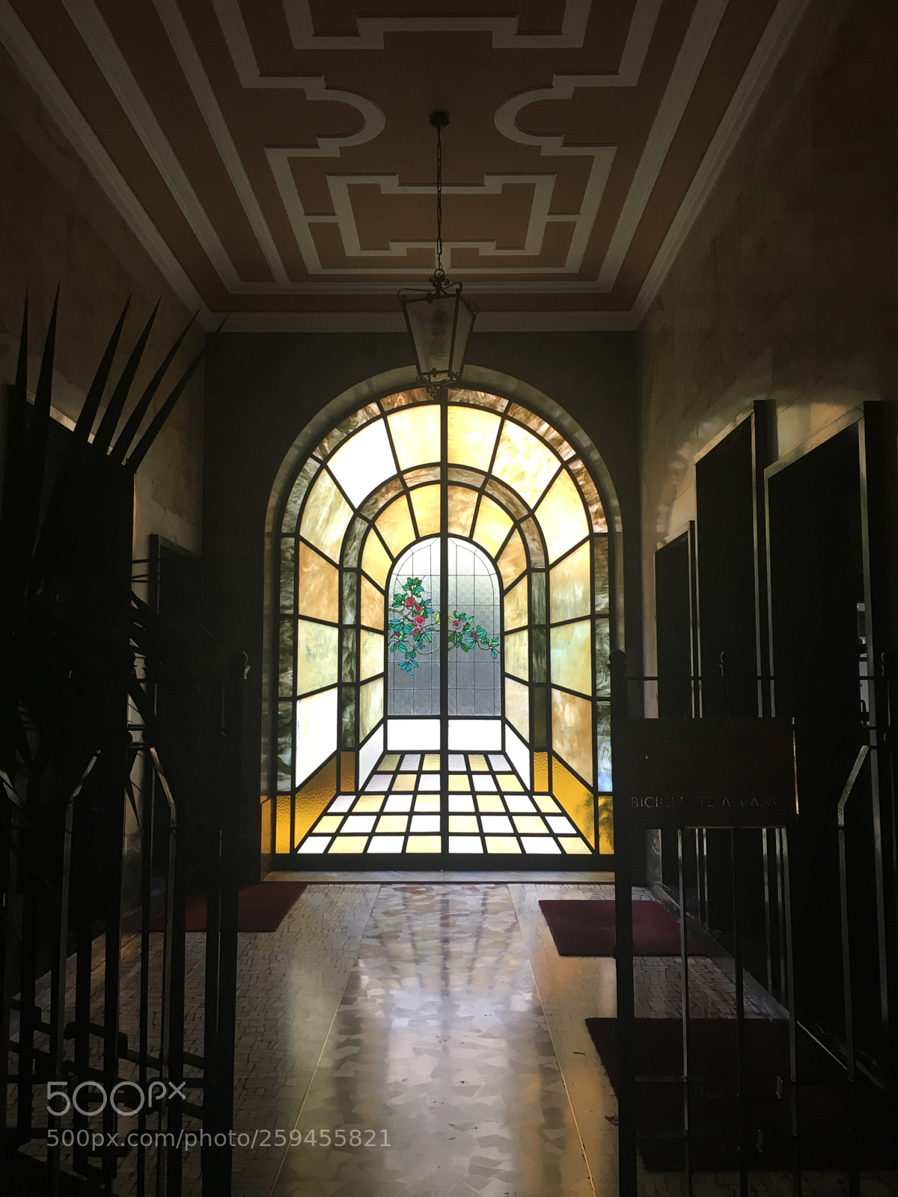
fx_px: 1003
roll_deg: -0.5
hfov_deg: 48.2
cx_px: 449
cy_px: 598
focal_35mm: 29
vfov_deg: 61.7
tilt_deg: +6.0
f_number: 2.2
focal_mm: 4.15
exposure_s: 1/33
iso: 80
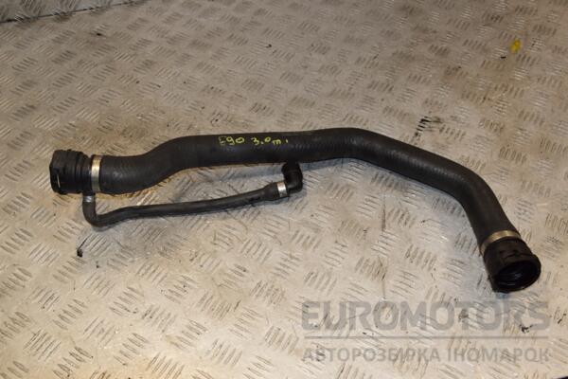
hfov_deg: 51.3
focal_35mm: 38
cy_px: 190
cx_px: 284
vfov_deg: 35.5
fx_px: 592
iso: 800
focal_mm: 25
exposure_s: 1/200
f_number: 9
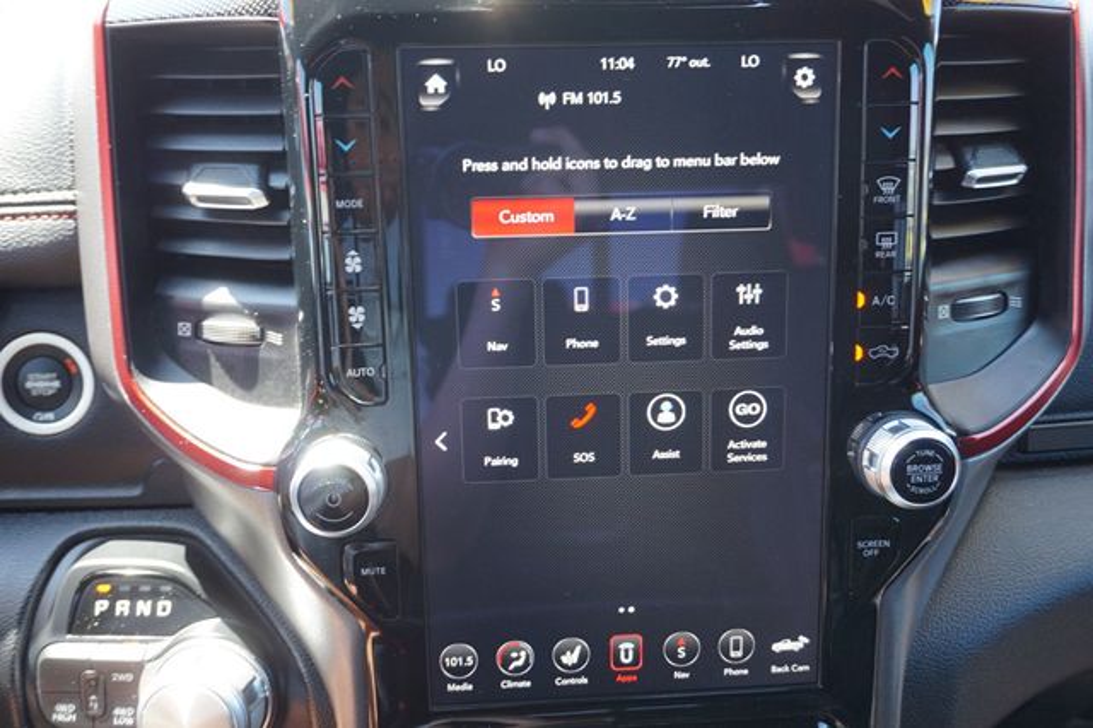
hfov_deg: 59.5
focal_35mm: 32
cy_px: 364
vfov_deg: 41.7
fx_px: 956
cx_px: 546
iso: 320
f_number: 4
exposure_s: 1/60
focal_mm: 21
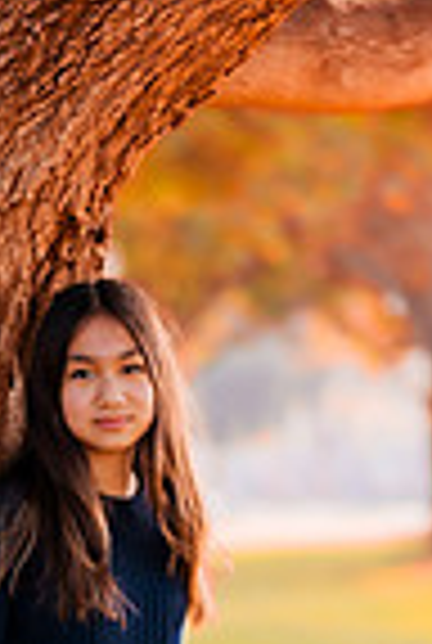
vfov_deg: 11.0
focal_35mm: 182
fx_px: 3260
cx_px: 45
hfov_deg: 7.6
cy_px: 860
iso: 100
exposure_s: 1/500
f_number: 1.4
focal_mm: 58
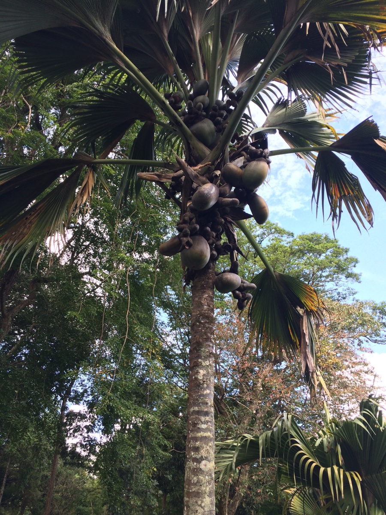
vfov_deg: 61.7
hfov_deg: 48.2
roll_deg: -1.4
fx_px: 431
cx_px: 193
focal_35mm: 29
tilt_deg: +29.5
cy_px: 258
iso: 32
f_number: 2.2
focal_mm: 4.15
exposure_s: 1/191
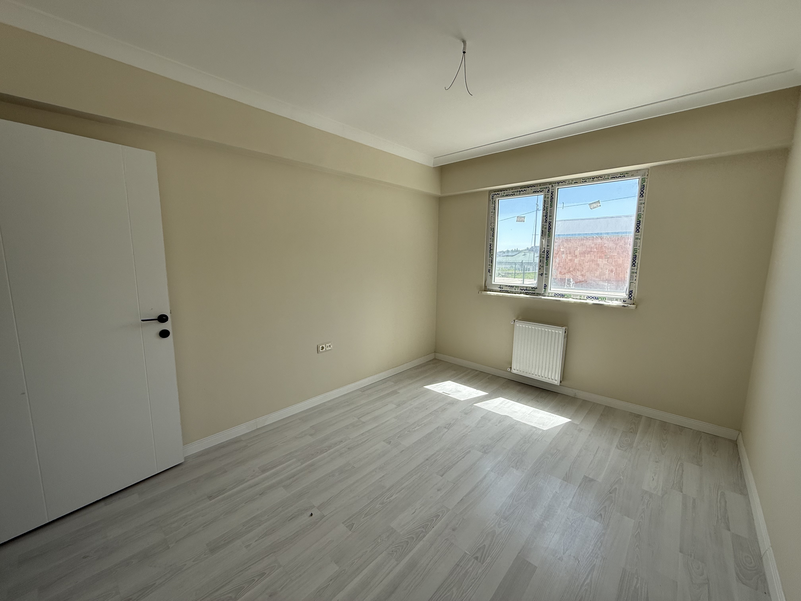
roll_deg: -0.7
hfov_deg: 102.1
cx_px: 400
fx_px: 324
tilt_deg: -7.8
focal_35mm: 14
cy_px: 300
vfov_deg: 85.7
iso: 64
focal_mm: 2.22
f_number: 2.2
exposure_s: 1/672
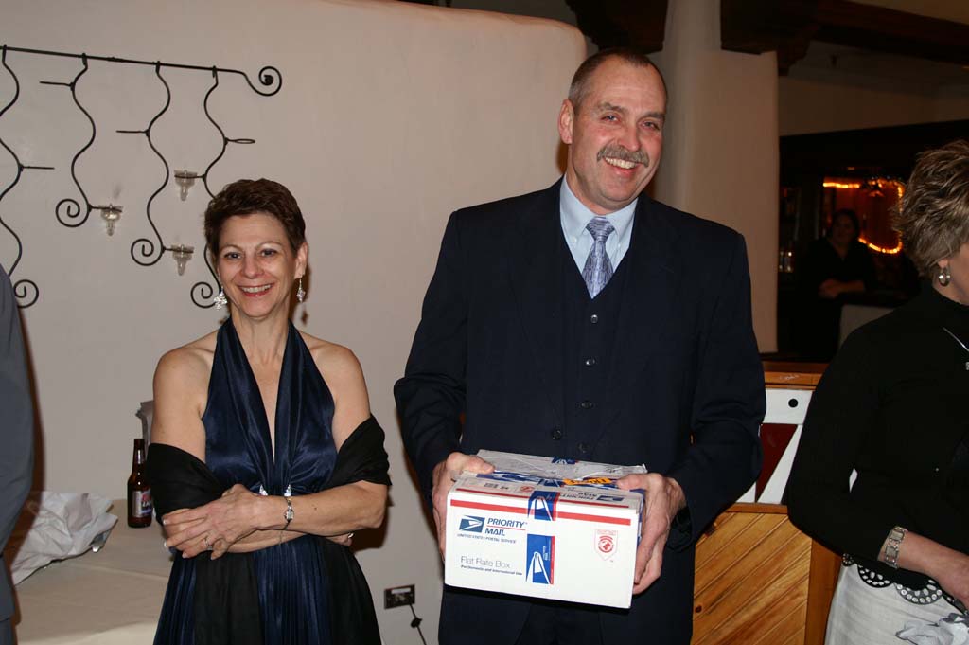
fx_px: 968
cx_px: 484
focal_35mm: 36
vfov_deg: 36.8
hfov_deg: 53.2
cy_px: 322
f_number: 3.5
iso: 200
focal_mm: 24
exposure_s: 1/60
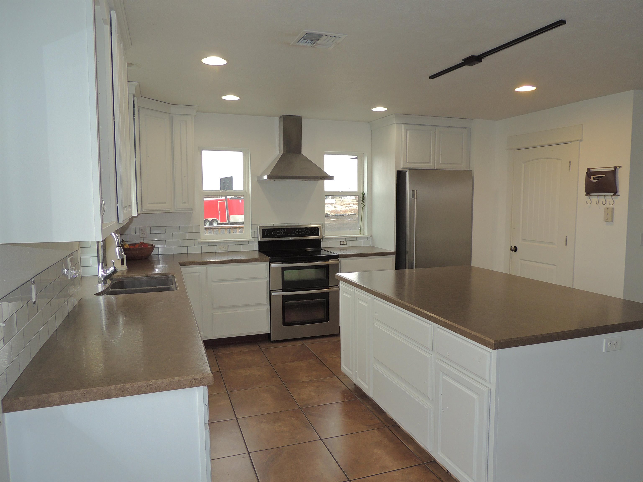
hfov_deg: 71.6
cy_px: 241
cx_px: 322
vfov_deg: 56.8
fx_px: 446
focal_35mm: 24
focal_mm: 4.3
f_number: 3
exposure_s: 1/40
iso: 125
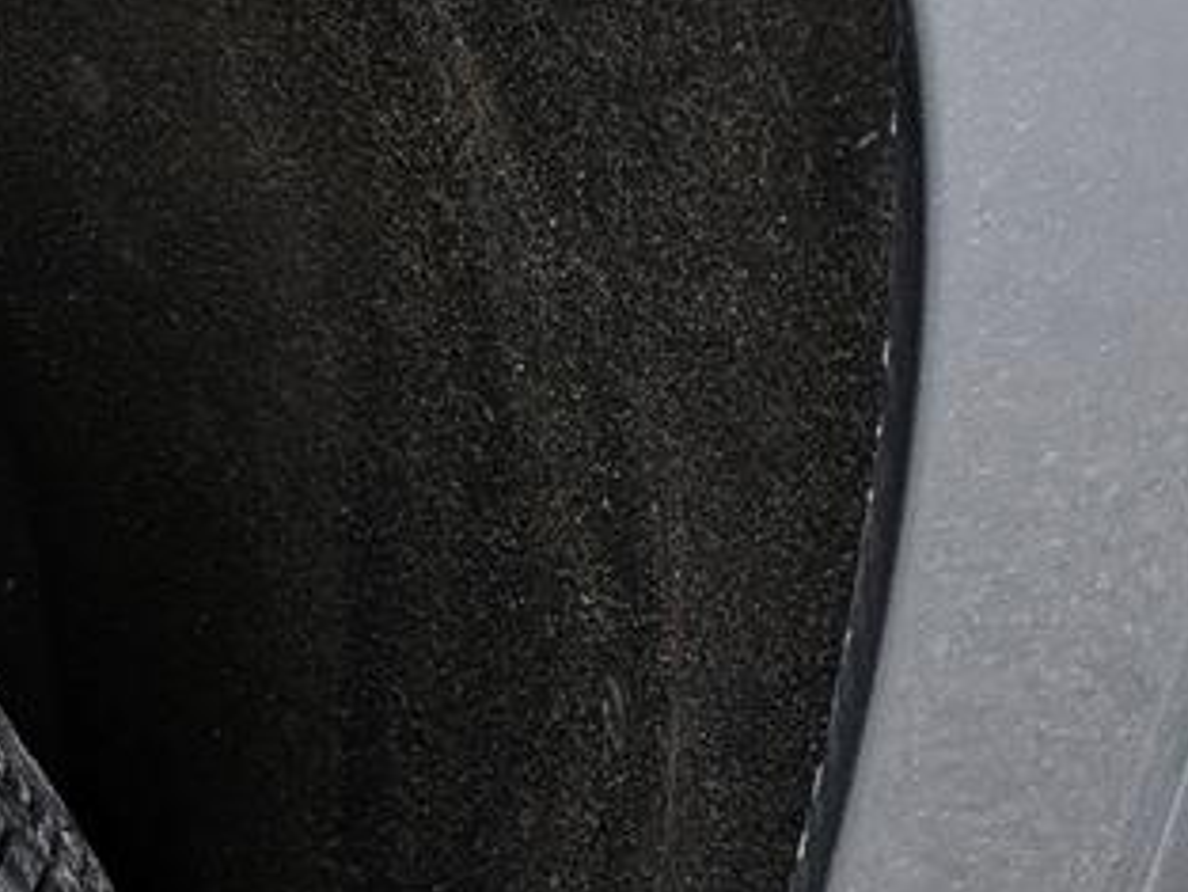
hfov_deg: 16.1
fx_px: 3502
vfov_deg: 12.8
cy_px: 1757
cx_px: -996
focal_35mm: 102
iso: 42
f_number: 1.89
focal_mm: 5.43
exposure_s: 1/291
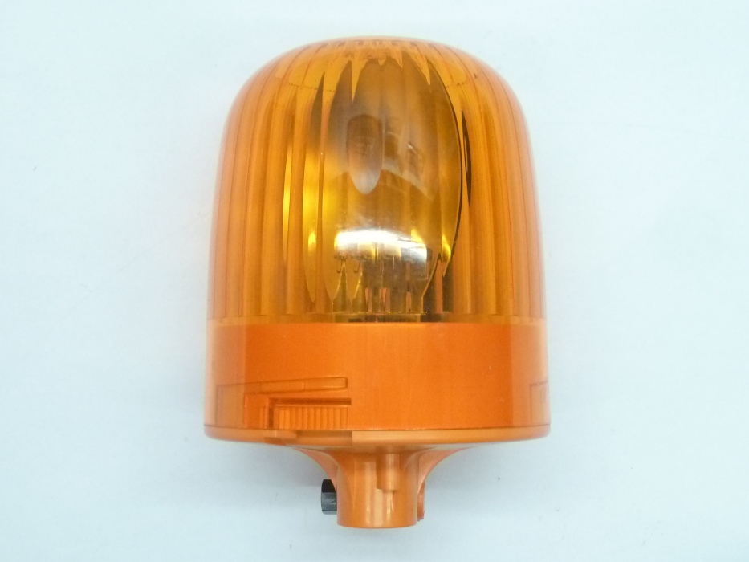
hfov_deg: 42.9
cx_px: 374
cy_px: 281
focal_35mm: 44
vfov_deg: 32.9
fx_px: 952
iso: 400
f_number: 3.7
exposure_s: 1/30
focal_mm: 7.3
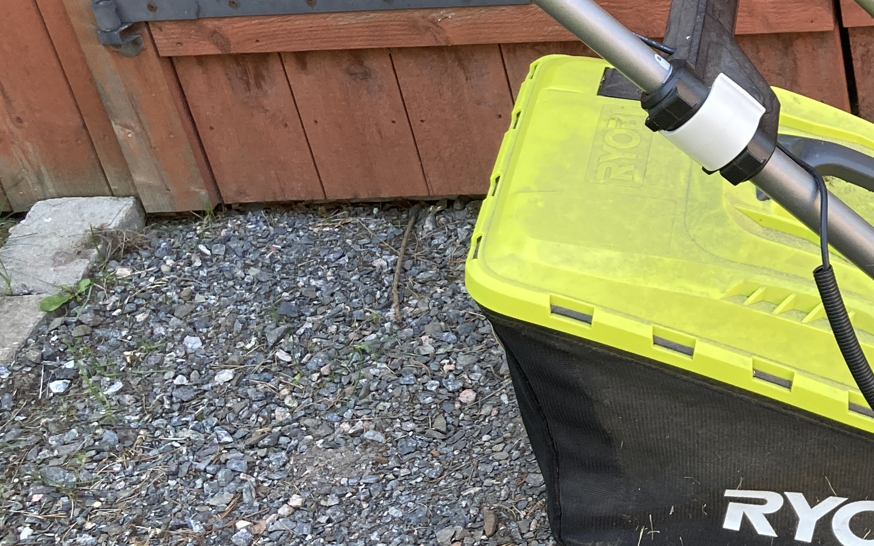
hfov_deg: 26.2
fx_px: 1691
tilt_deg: -31.7
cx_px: 1021
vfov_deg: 18.3
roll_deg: +3.2
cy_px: 198
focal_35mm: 71
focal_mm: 3.99
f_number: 1.8
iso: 50
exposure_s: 1/121
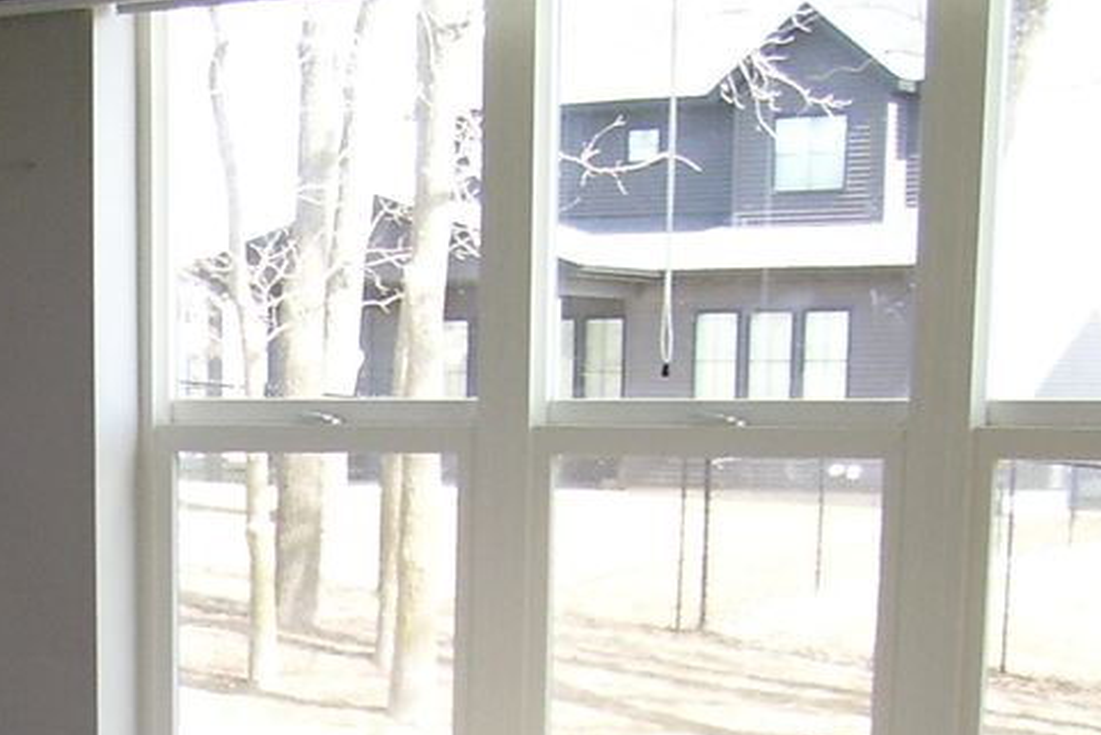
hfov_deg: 20.1
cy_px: 1054
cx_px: -266
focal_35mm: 94
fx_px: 2876
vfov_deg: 13.8
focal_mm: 5.6
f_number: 2.7
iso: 80
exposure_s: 1/90
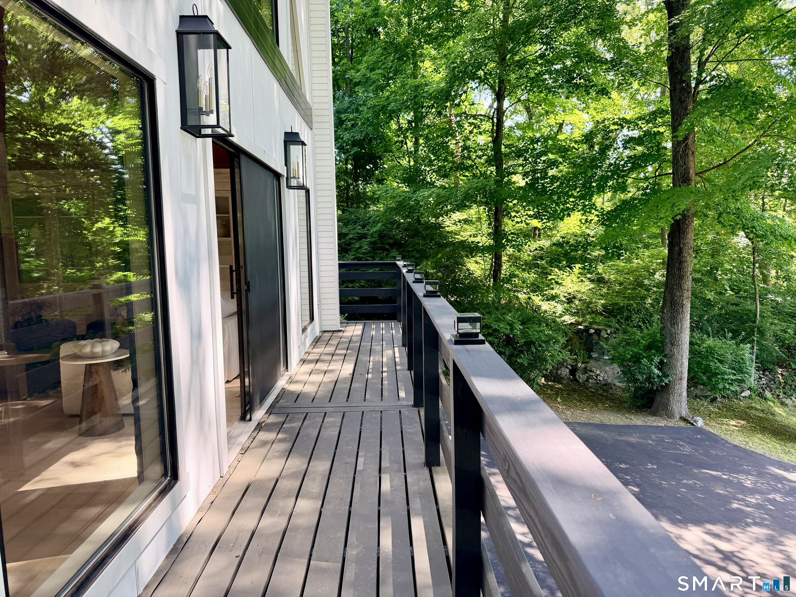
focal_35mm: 24
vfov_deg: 56.8
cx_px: 398
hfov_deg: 71.6
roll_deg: +1.3
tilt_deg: -6.1
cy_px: 298
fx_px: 552
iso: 80
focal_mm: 6.76
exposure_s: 1/280
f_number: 1.78
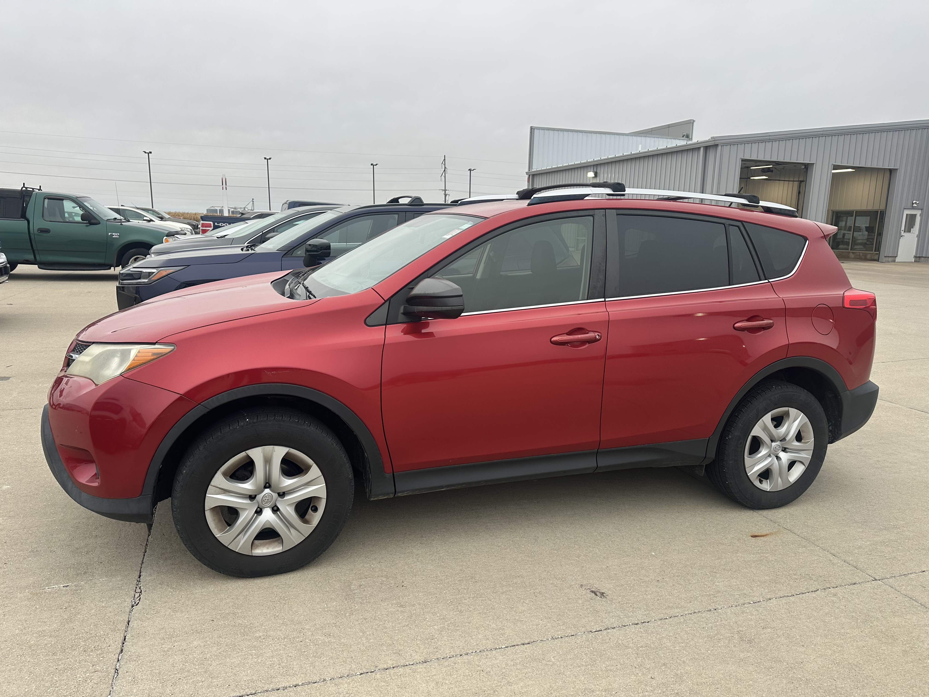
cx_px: 464
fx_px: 644
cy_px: 348
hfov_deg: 71.6
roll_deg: -2.7
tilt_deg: -9.8
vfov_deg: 56.8
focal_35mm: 24
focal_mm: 6.86
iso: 80
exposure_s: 1/349
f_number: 1.78
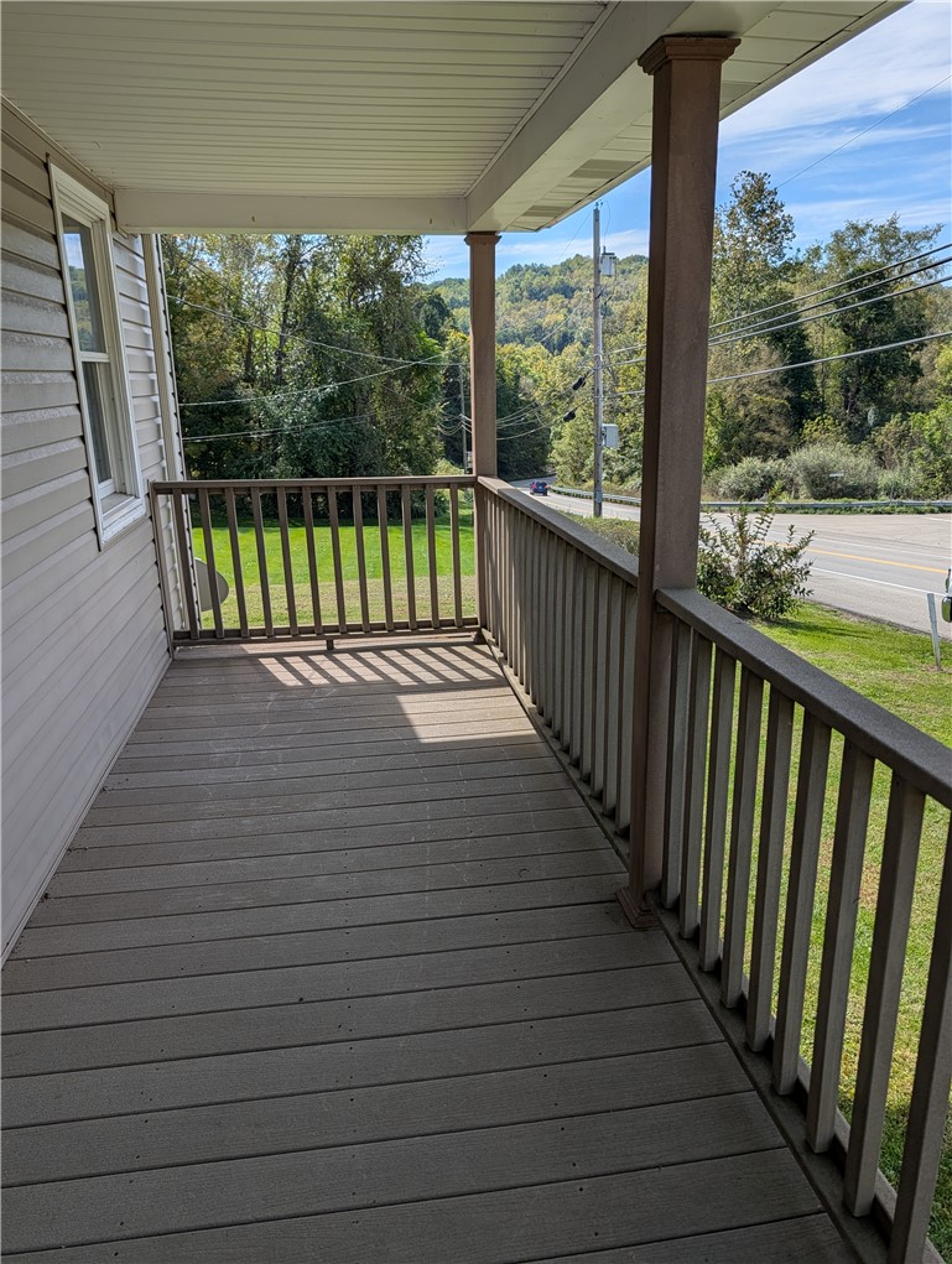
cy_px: 632
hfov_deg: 56.9
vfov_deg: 71.5
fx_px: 878
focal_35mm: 24
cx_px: 476
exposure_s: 1/848
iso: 14
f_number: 1.68
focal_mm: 6.9
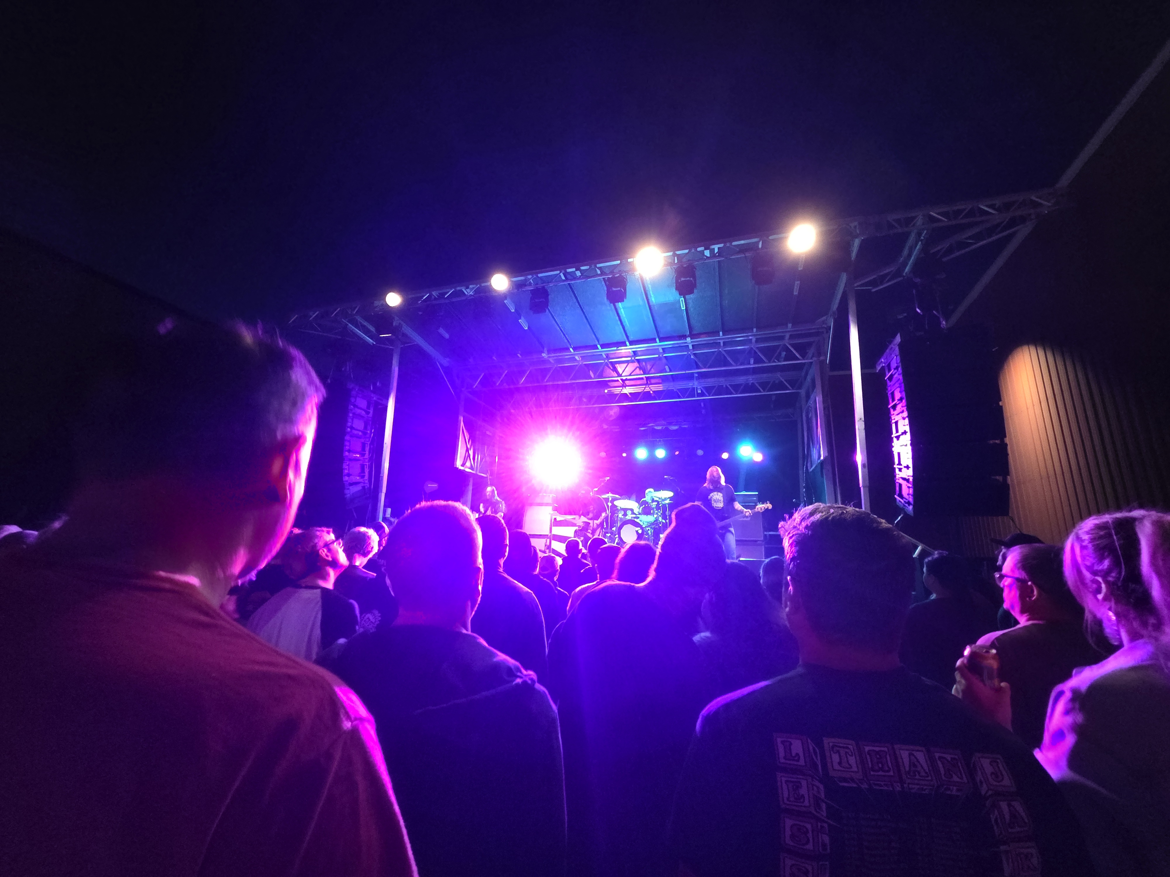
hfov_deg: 106.2
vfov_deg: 89.9
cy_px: 438
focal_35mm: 13
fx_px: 439
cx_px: 585
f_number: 1.9
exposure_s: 1/38.3
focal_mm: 2.2
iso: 1000
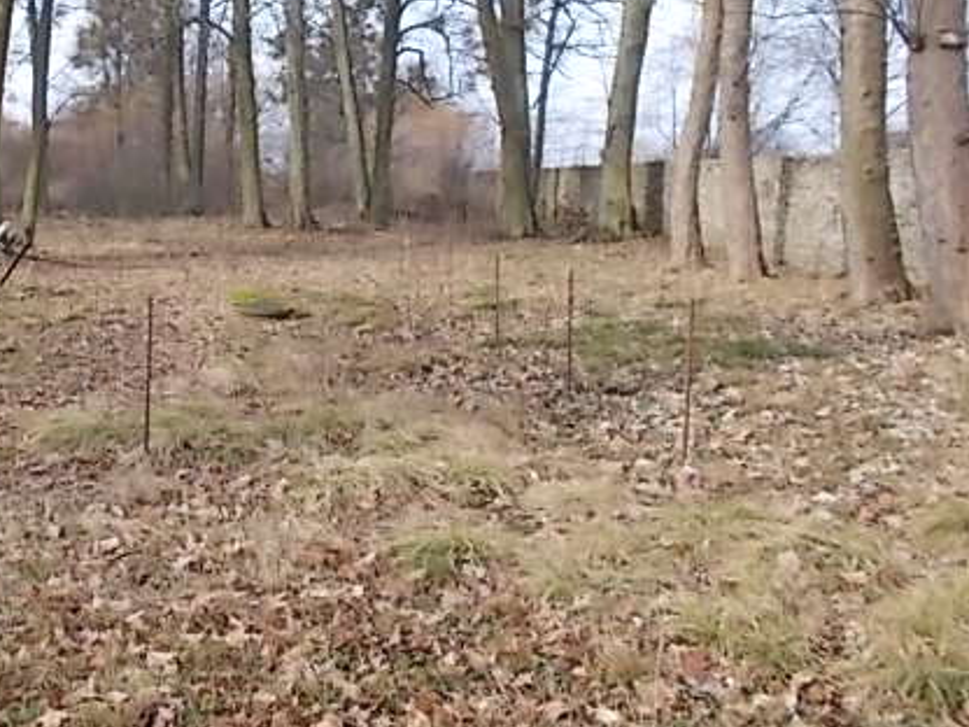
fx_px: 1120
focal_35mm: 40
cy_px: 224
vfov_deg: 35.5
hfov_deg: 45.5
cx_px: 263
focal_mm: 4.6
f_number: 3.2
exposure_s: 1/250
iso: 80
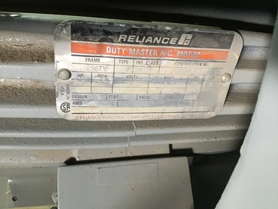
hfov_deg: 58.4
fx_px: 249
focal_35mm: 31
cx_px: 139
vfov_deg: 45.4
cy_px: 104
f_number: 2.4
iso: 200
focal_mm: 3.3
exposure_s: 1/20
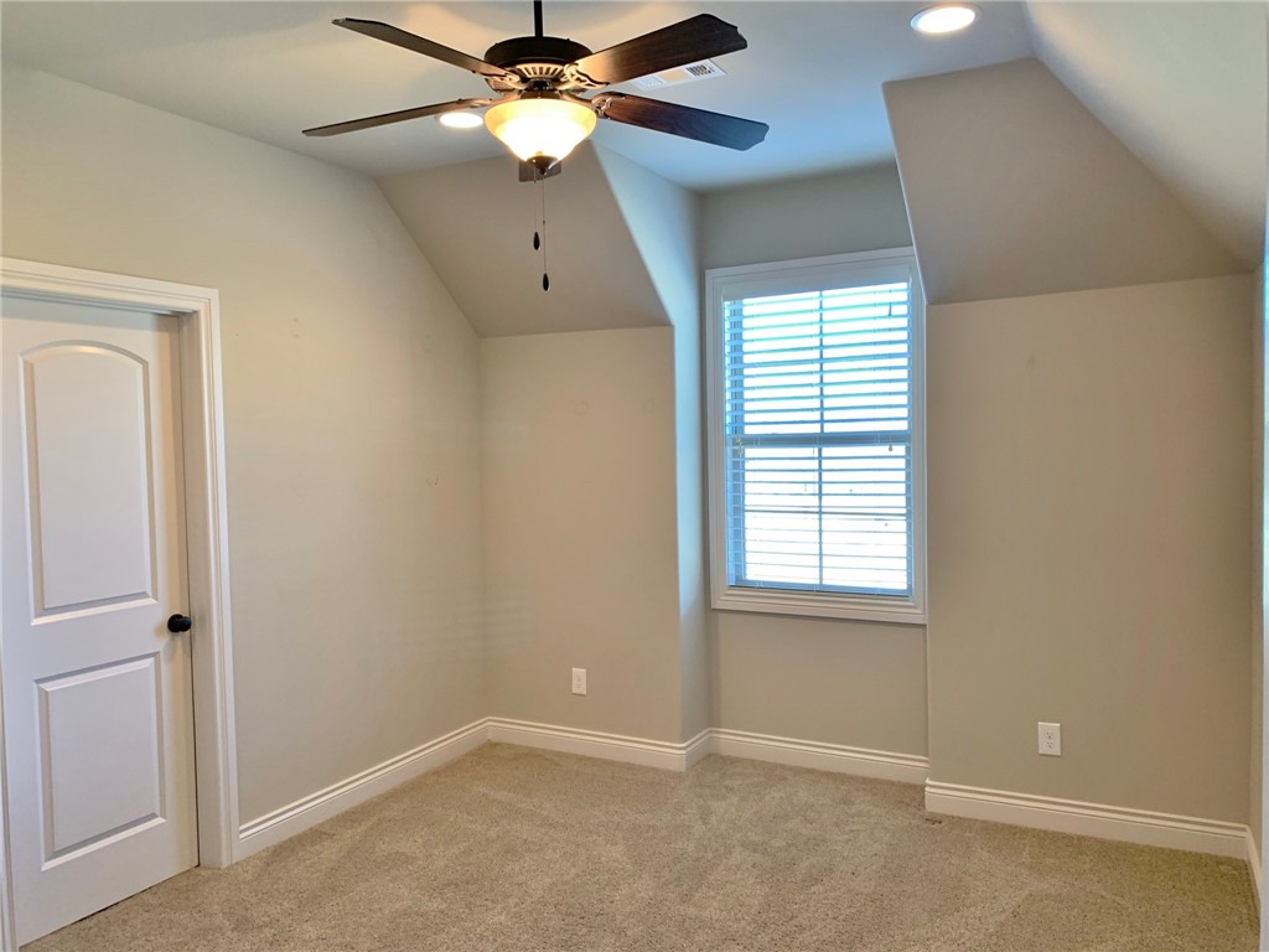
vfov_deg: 53.1
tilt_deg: +0.2
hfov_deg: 67.3
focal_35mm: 26
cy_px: 476
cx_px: 634
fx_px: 953
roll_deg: +1.6
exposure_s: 1/60
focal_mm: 4.25
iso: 160
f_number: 1.8
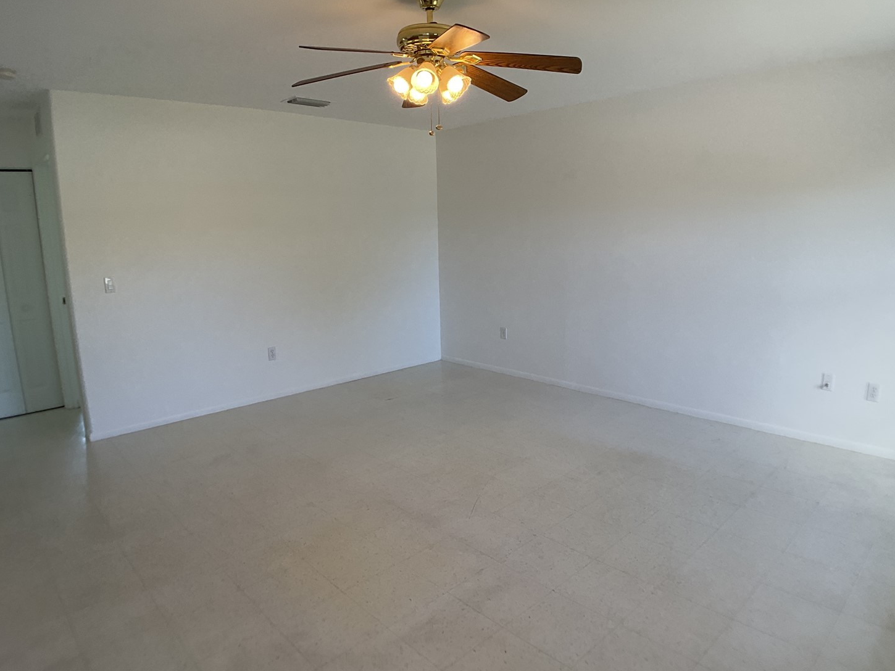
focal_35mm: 32
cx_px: 460
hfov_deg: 56.8
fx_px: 828
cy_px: 335
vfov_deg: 44.2
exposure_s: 1/120
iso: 25
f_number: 1.8
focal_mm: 3
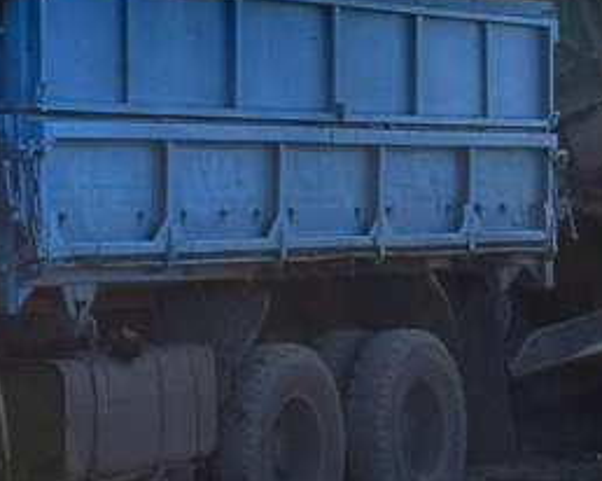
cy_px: -110
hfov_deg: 14.4
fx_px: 2332
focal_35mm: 131
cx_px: -56
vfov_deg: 11.5
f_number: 9
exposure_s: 1/320
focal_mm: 20
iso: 200
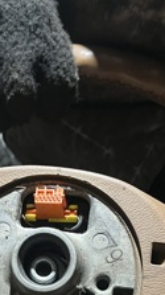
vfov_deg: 31.5
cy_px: 302
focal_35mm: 61
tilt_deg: -51.8
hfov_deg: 19.6
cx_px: 53
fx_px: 476
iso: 640
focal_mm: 5.1
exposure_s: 1/34
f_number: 1.6
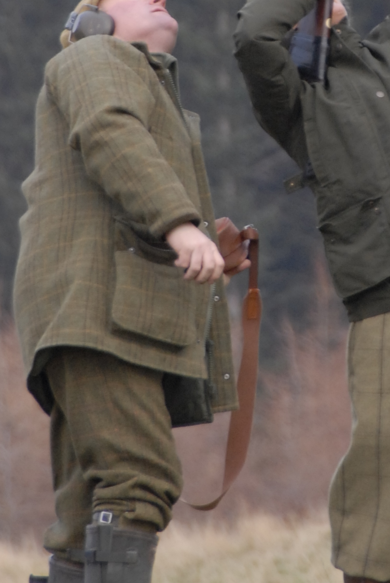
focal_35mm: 962
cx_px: 346
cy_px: 36
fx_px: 15587
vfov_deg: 2.1
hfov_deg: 1.4
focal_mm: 200
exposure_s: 1/125
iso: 400
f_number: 5.6
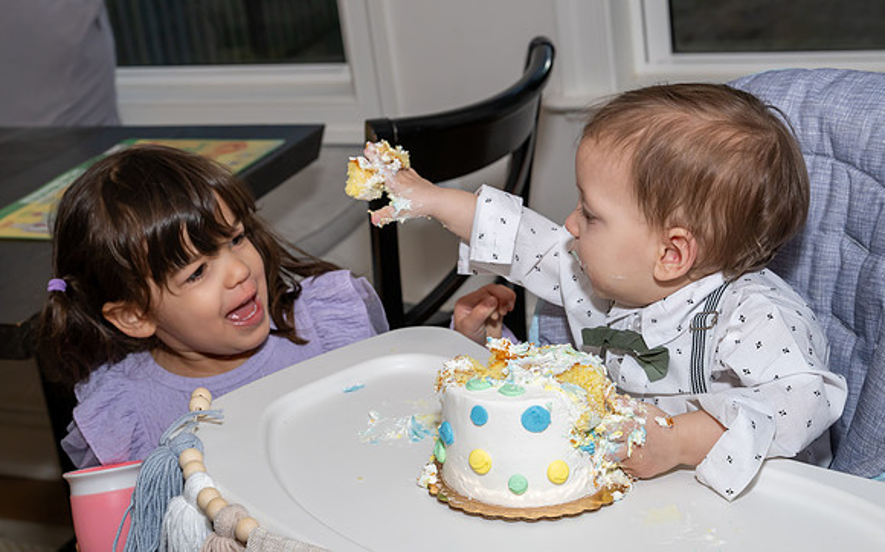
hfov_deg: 33.4
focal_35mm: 61
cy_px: 228
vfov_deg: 21.2
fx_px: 1473
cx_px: 440
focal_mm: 52
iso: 640
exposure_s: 1/250
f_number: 8
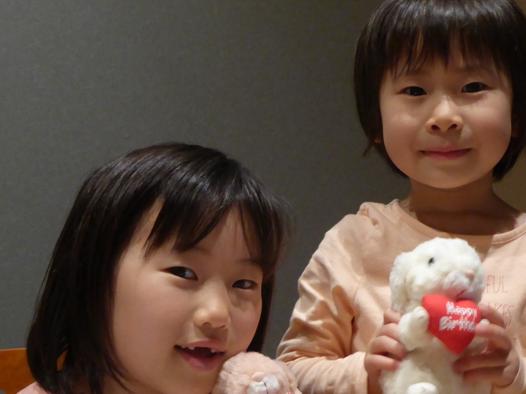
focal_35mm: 68
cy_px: 272
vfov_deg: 21.5
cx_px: 313
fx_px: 1033
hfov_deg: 28.5
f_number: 3.7
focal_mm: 6.7
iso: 400
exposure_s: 1/6
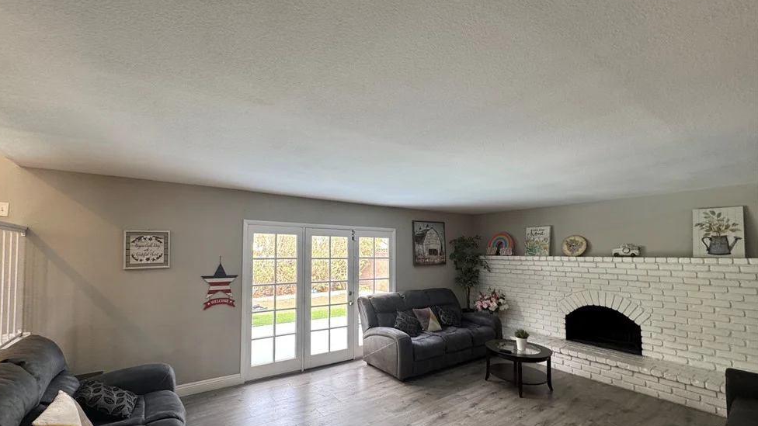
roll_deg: +0.2
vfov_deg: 66.9
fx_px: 322
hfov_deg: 99.3
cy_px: 237
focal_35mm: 16
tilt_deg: +3.6
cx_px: 362
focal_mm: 2.22
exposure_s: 1/60
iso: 160
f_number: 2.2
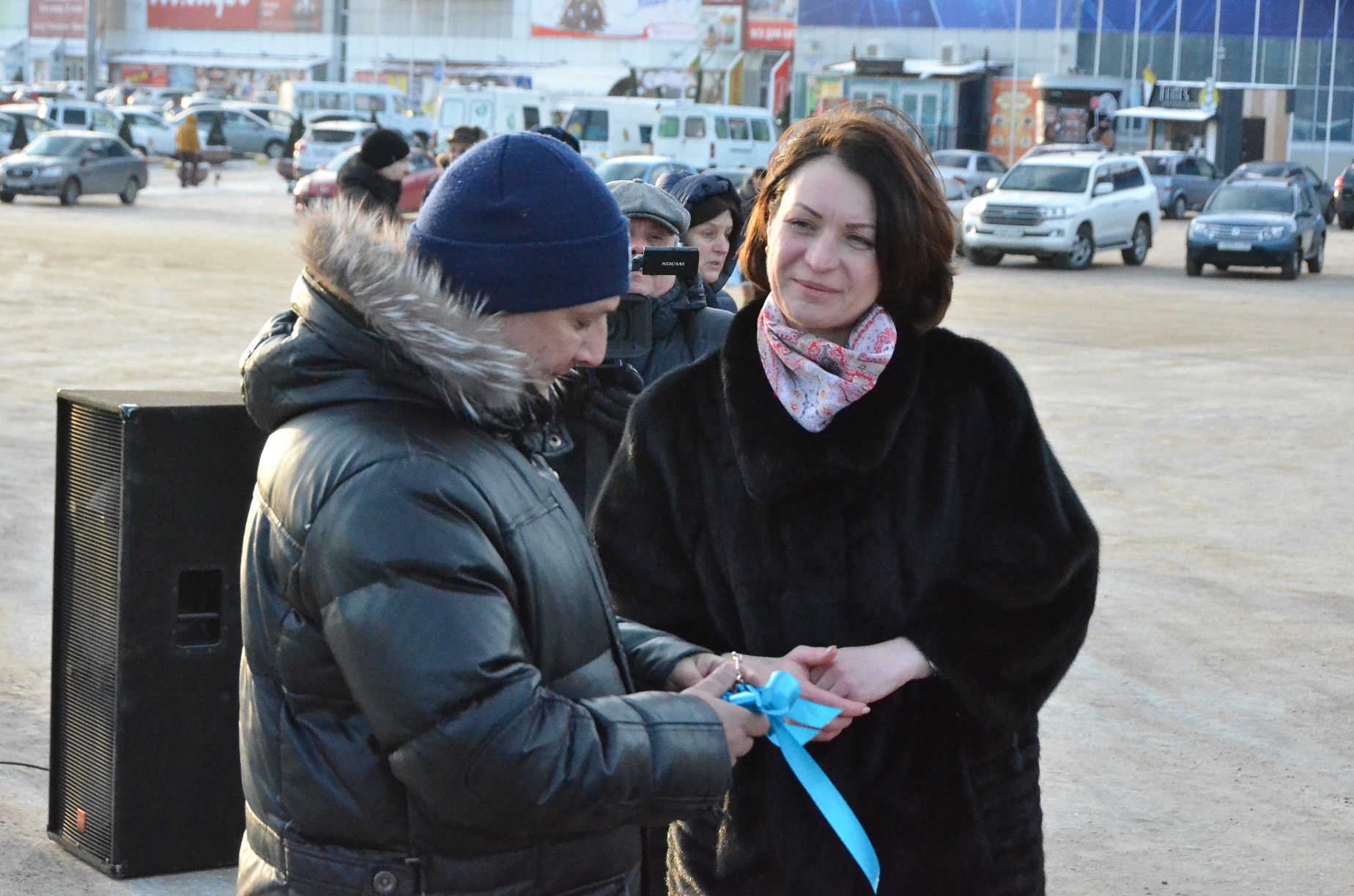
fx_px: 3153
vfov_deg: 16.2
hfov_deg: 24.2
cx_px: 677
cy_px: 448
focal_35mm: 84
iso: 6400
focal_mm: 56
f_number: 8
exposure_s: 1/3200
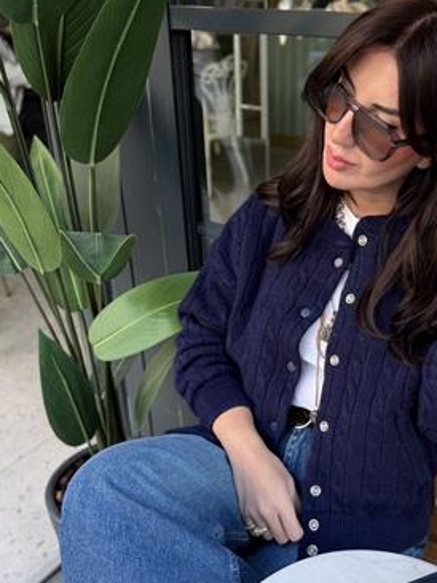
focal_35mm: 35
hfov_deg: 39.9
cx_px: 309
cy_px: 330
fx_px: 589
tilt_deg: -27.9
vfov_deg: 52.5
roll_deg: -1.8
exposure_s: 1/137
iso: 80
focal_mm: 6.76
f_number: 1.78
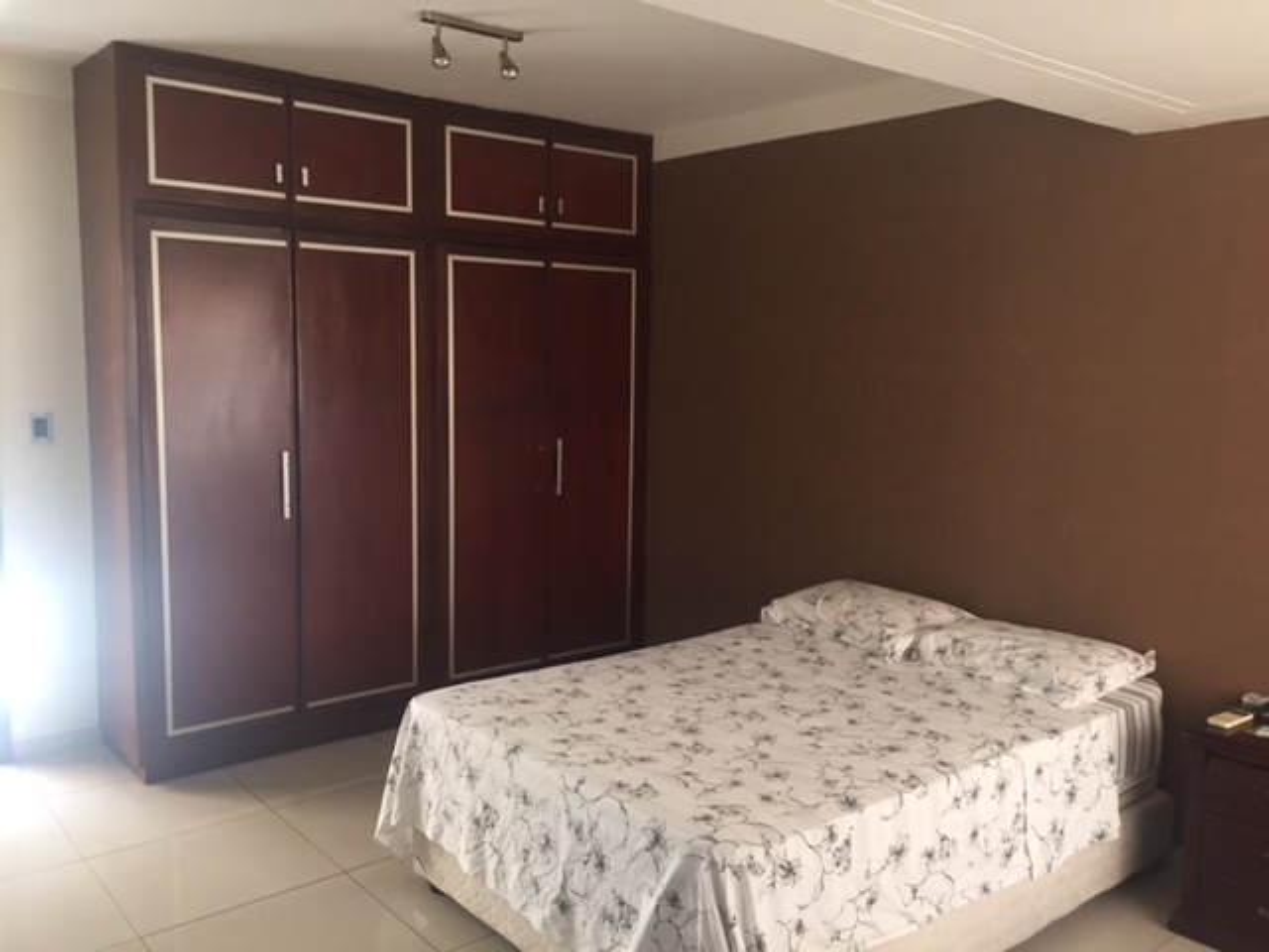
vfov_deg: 48.2
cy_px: 476
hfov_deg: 61.7
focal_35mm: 29
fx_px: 1063
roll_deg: -1.4
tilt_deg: -6.3
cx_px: 634
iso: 160
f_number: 2.2
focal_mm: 4.15
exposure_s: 1/33
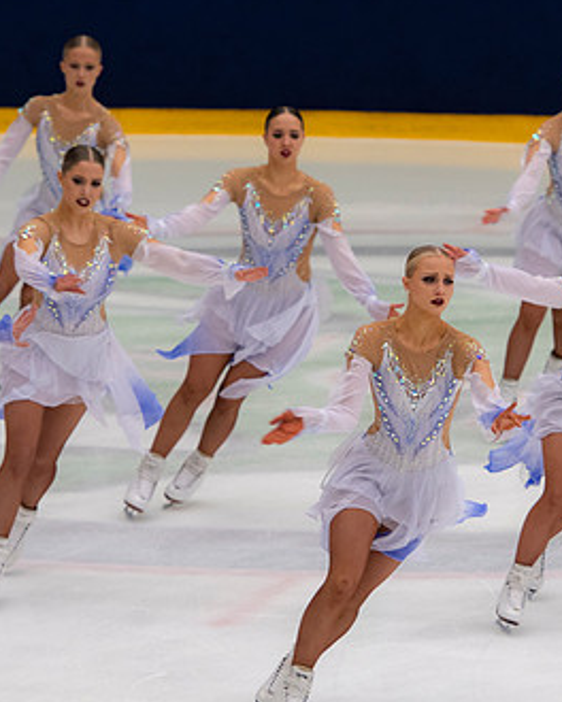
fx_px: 7194
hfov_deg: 4.5
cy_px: 346
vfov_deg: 5.6
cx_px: 409
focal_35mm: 346
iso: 720
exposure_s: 1/400
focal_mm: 140
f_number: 3.5
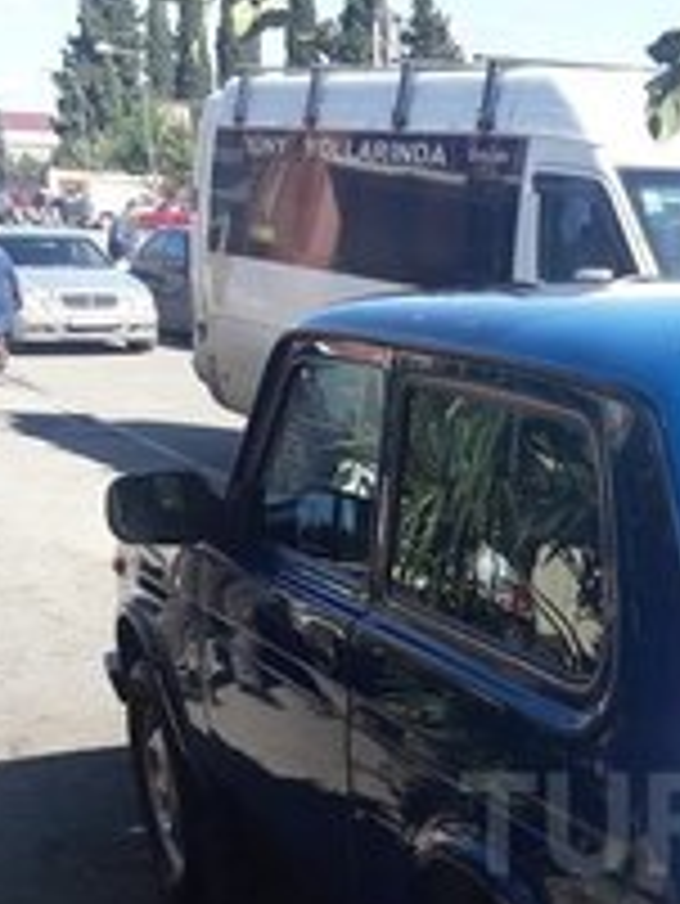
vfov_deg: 27.1
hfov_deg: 20.1
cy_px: 823
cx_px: 806
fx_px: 1805
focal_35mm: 69
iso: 40
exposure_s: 1/747
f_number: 1.9
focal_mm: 3.7
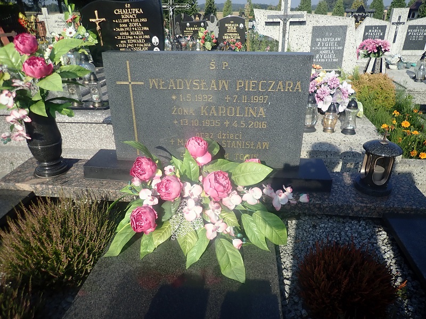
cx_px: 213
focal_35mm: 25
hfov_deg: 69.4
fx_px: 308
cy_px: 160
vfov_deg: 54.9
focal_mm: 4.5
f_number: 2
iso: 100
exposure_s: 1/2000
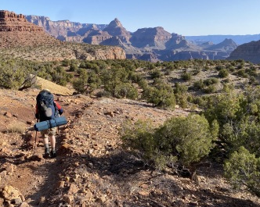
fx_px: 215
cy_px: 102
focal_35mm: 28
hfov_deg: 62.1
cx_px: 118
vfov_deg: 51.5
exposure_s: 1/1608
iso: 32
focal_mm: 4.25
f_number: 1.8
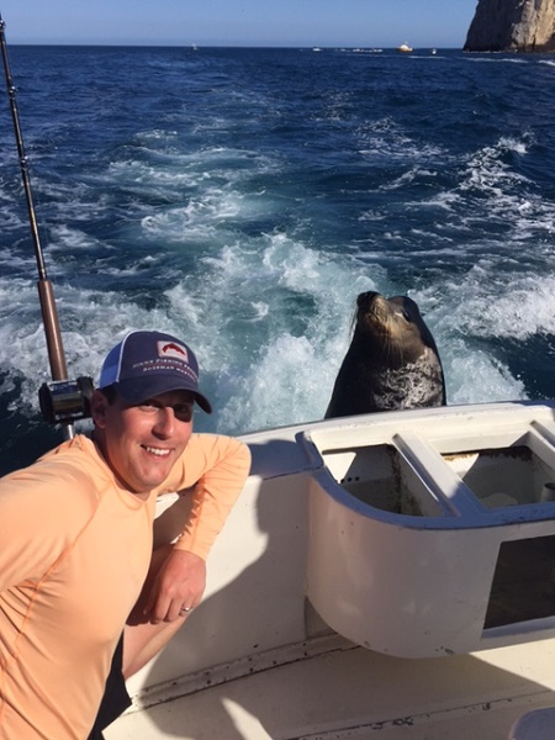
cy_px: 370
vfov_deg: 61.7
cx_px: 278
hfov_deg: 48.2
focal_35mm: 29
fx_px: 620
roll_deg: +1.7
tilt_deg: -29.2
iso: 32
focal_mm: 4.15
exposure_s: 1/3968
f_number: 2.2
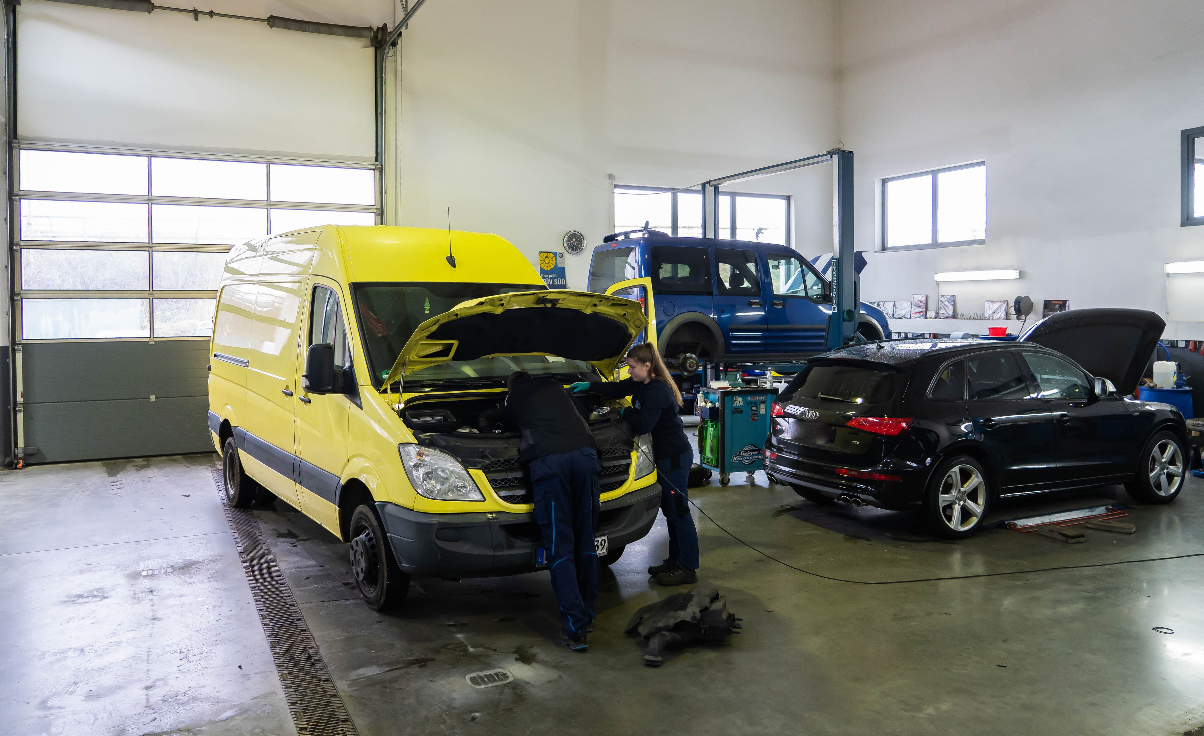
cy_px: 326
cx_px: 590
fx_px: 875
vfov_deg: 45.5
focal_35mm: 27
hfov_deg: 69.0
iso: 2500
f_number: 4
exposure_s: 1/160
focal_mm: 24
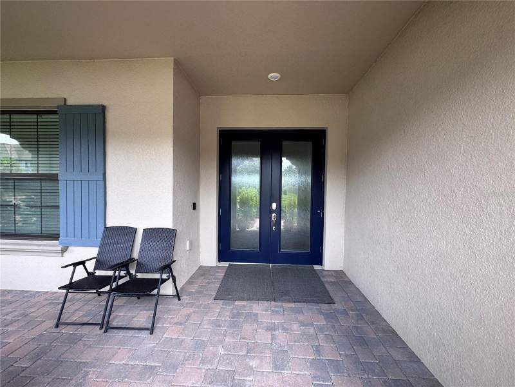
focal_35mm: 14
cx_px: 258
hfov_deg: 102.1
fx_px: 208
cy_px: 194
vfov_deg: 85.7
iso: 40
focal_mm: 2.22
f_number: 2.2
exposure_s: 1/100
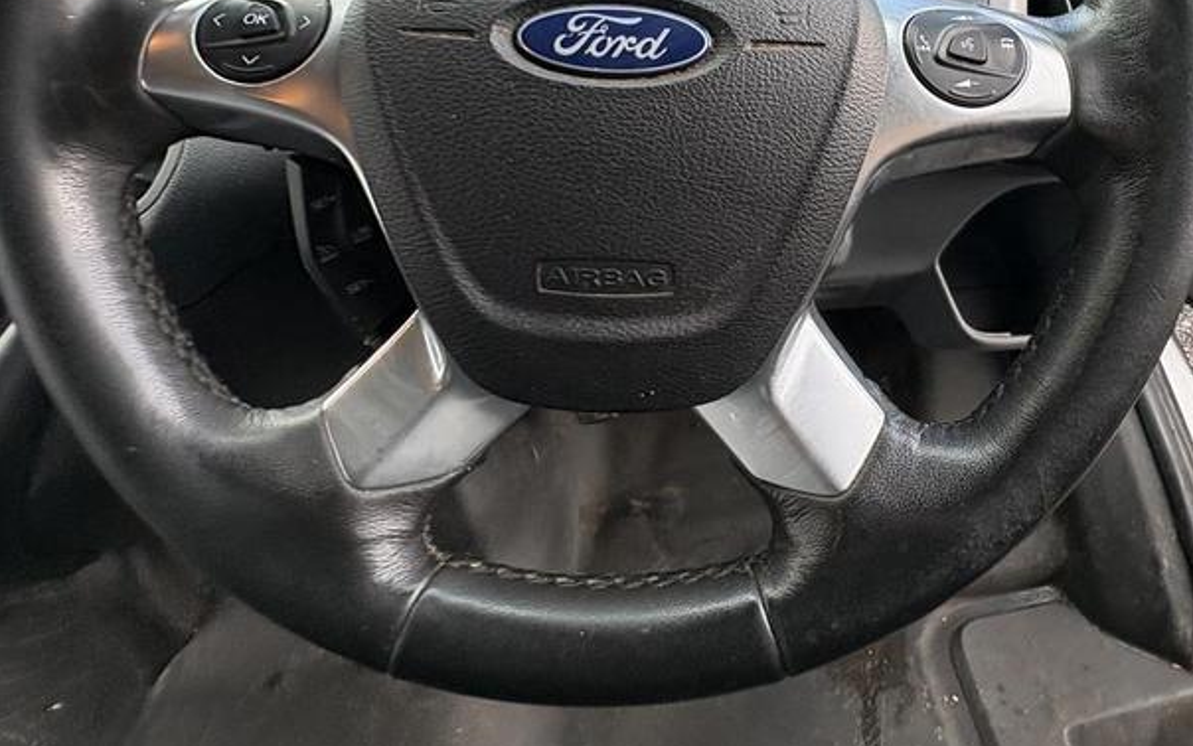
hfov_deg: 78.6
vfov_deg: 50.9
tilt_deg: -28.6
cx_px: 721
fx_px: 716
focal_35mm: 22
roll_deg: +8.2
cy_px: 126
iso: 125
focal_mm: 2.22
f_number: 2.2
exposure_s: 1/104
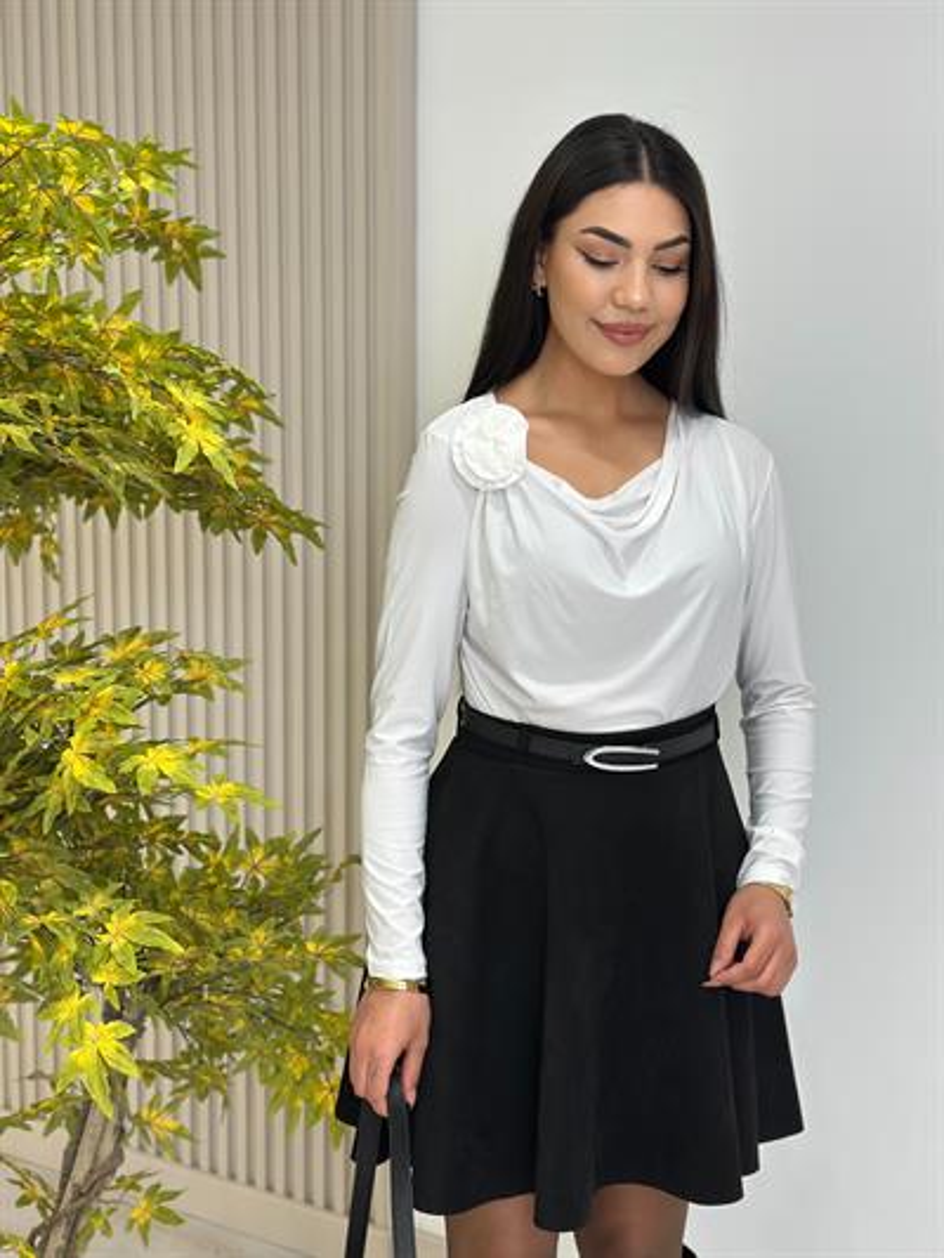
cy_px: 629
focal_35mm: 48
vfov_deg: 39.6
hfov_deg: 30.3
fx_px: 1745
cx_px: 472
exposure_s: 1/149
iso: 64
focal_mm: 6.86
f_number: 1.78
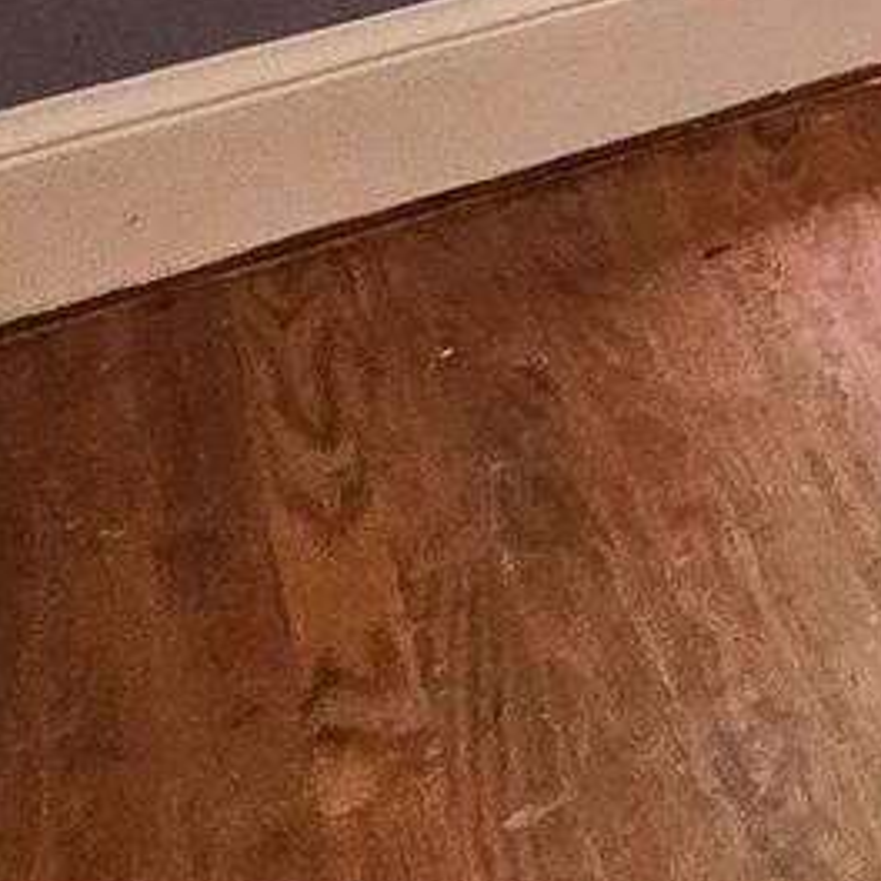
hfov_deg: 10.2
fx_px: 2563
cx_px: 2927
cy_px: -1362
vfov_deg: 13.2
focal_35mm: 89
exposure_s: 1/120
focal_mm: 2.2
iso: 250
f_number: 1.9
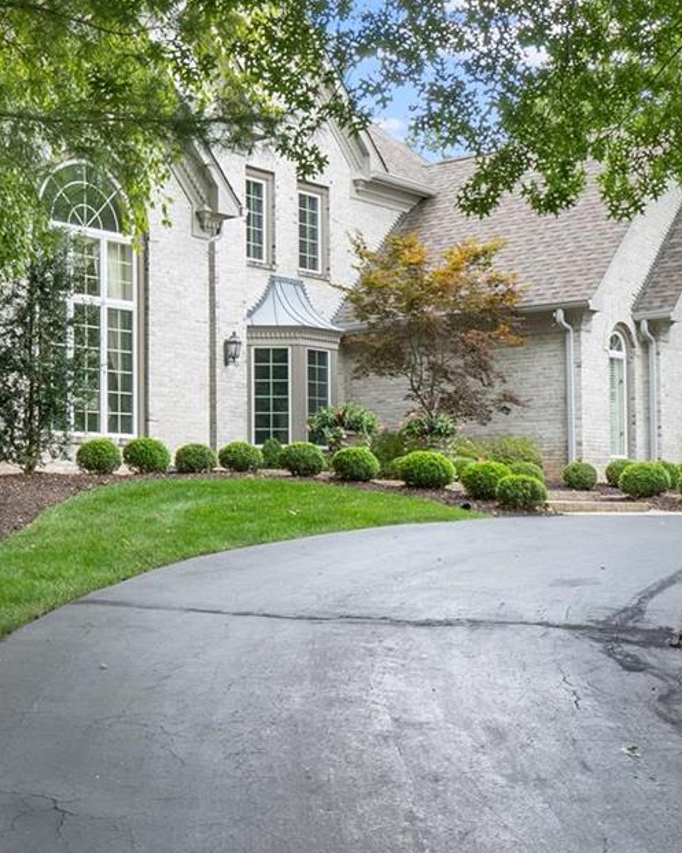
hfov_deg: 25.9
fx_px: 1463
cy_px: 482
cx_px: 165
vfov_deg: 32.4
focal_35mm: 58
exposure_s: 1/40
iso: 400
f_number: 9
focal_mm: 12
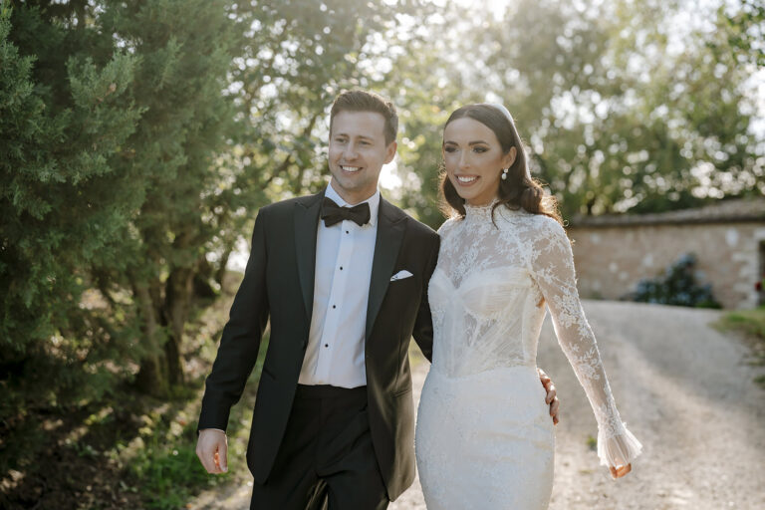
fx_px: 1062
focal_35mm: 50
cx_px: 382
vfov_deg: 27.0
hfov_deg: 39.6
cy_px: 255
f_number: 2.2
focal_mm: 50
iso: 50
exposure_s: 1/500
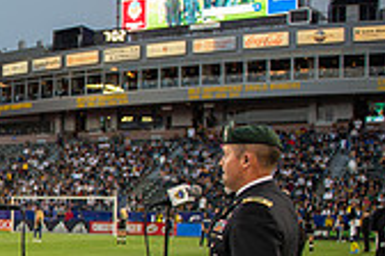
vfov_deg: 16.3
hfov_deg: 20.7
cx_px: -199
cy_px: 216
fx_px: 888
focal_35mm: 83
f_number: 2.8
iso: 400
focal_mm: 24
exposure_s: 1/500
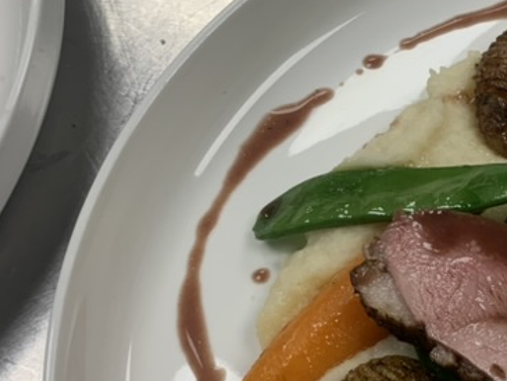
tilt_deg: -67.3
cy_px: 305
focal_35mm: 73
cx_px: 520
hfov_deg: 25.2
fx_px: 1070
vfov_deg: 20.0
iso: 40
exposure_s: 1/100
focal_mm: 4.25
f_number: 1.8
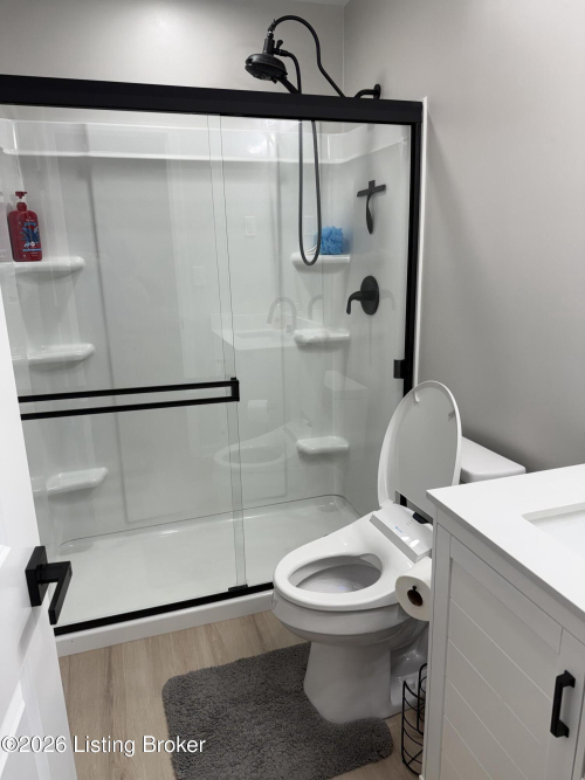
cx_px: 292
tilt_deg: -13.8
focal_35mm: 24
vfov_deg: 71.6
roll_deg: +1.8
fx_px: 541
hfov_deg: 56.8
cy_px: 390
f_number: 1.78
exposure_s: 1/120
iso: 50
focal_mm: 6.76
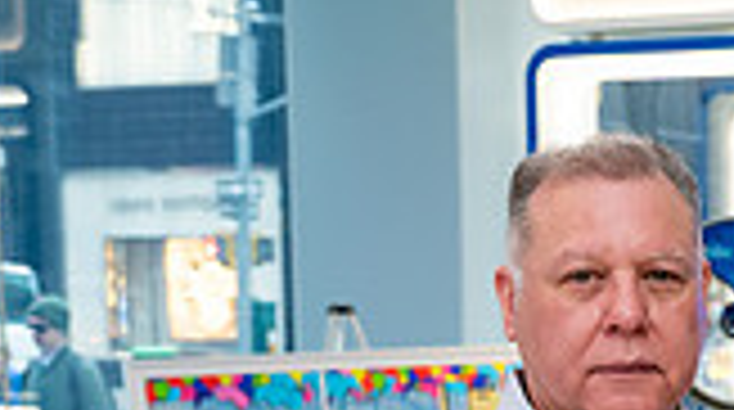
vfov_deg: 10.5
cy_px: 607
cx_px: 892
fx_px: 2156
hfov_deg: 18.3
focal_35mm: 111
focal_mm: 28.5
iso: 1000
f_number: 4
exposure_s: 1/160
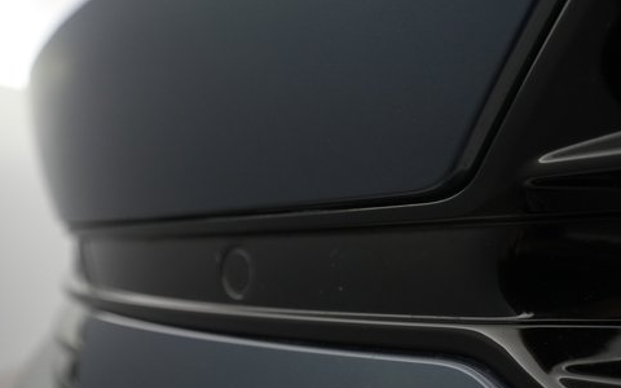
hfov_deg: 51.3
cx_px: 361
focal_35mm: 38
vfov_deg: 33.6
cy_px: 215
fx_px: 643
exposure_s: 1/100
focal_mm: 28
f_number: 4.5
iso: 3200
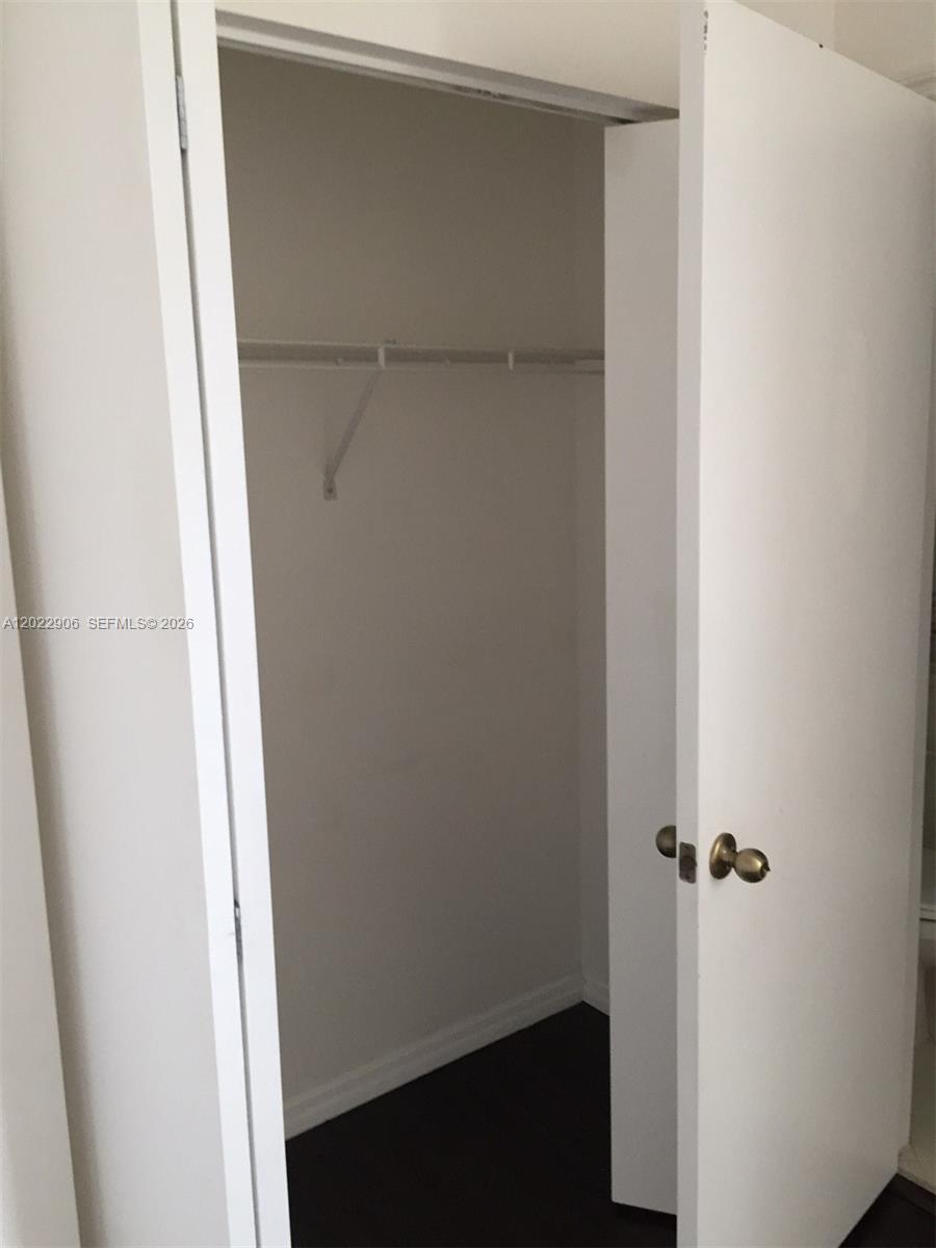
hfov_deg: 48.2
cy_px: 624
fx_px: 1046
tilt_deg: -10.4
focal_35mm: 29
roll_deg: +2.4
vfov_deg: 61.7
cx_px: 468
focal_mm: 4.15
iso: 100
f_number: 2.2
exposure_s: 1/30
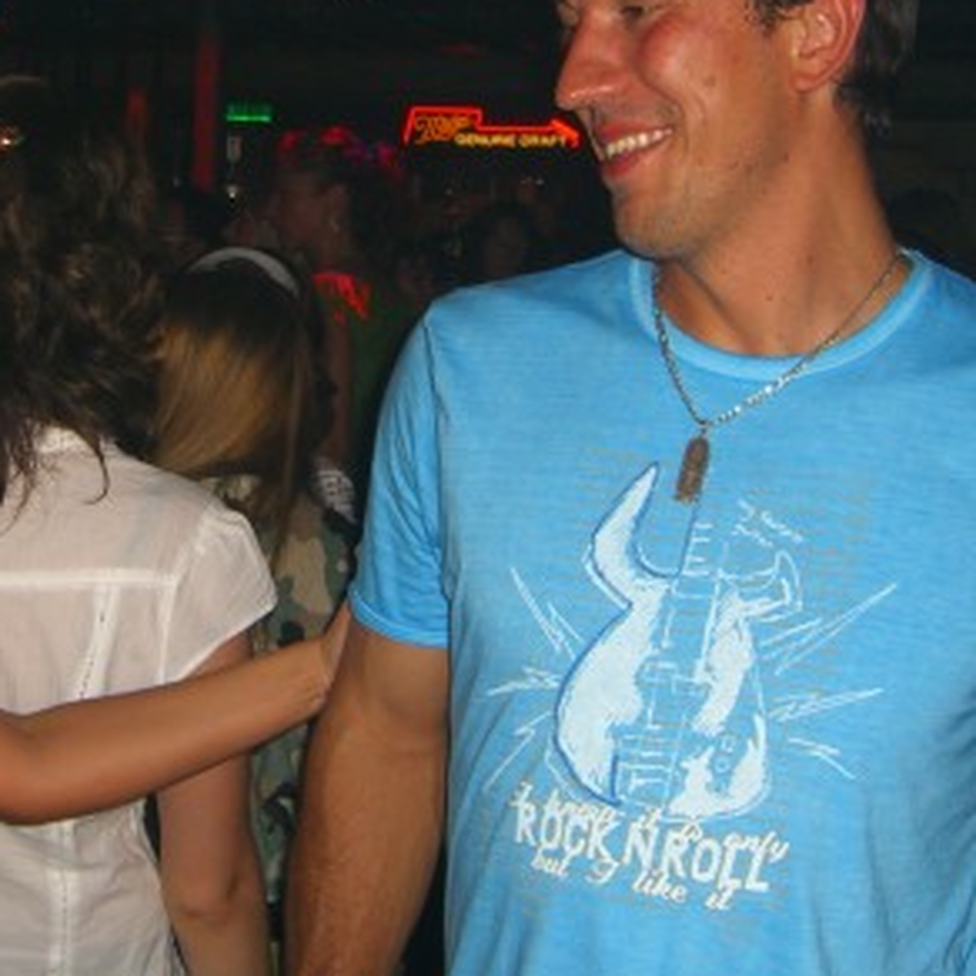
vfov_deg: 24.8
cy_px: 277
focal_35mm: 69
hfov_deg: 24.8
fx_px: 2201
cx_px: 294
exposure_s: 1/60
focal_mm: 7.9
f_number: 2.8
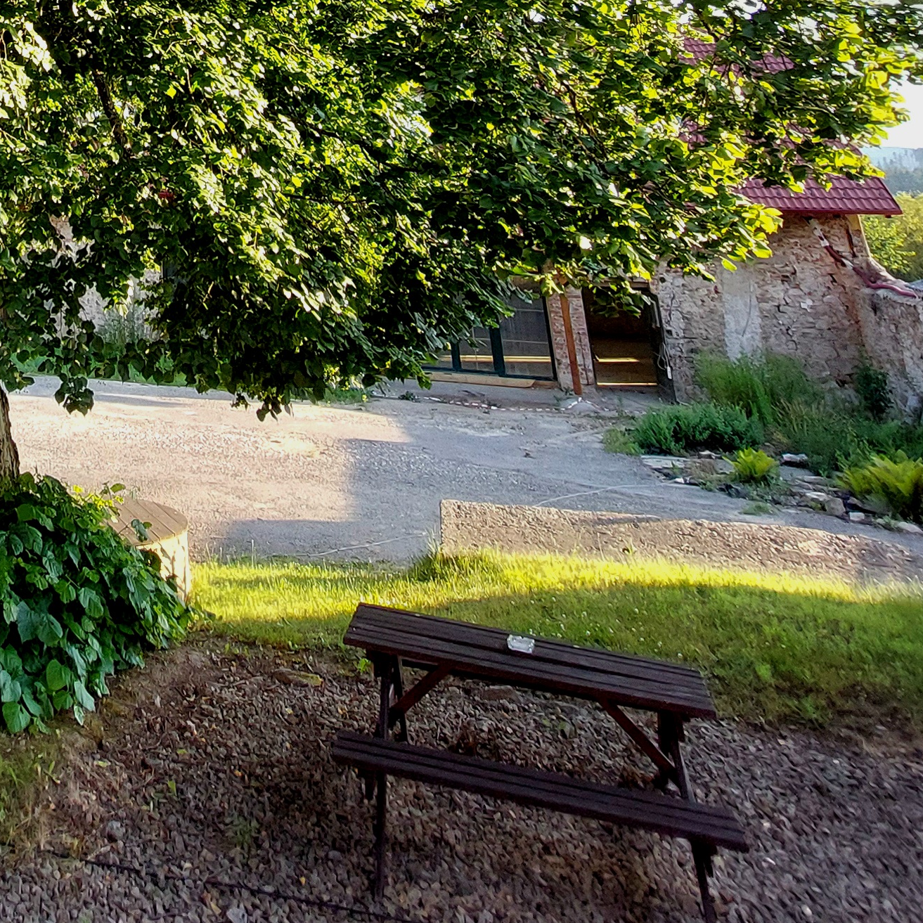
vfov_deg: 32.3
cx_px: -39
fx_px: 1056
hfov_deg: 40.2
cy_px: -339
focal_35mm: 35
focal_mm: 1.74
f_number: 2.2
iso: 50
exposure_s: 1/130
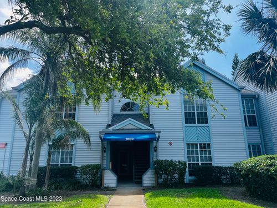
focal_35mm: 26
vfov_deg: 53.1
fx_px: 208
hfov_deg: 67.3
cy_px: 104
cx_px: 138
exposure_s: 1/1075
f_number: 1.6
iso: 50
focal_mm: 5.1
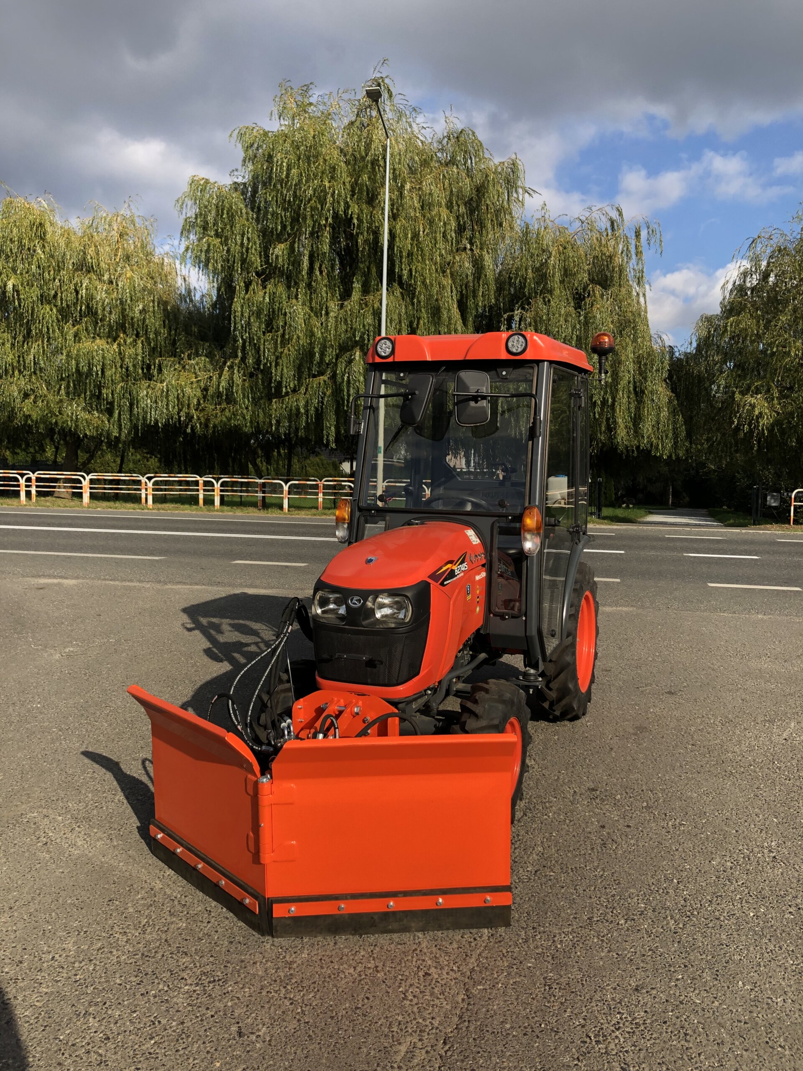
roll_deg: -0.6
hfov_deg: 49.7
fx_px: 866
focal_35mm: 28
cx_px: 402
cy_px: 536
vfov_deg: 63.4
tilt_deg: -3.0
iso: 20
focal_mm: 3.99
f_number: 1.8
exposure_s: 1/1263
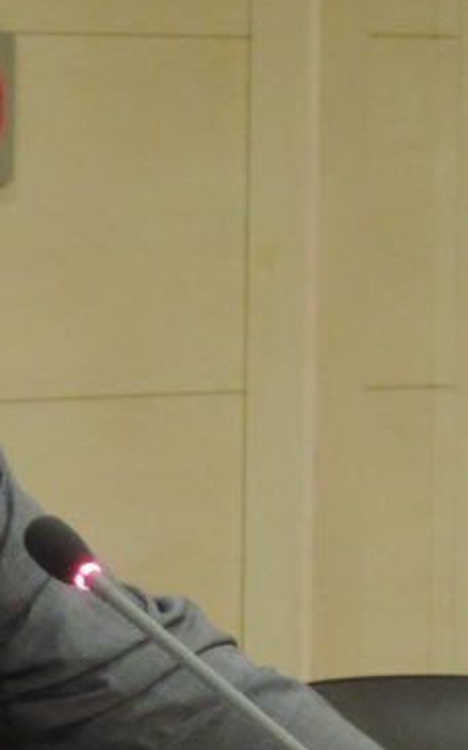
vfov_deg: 4.9
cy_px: 413
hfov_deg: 3.0
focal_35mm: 431
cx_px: 0
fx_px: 8799
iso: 800
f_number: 4.4
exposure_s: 1/20
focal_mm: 25.8
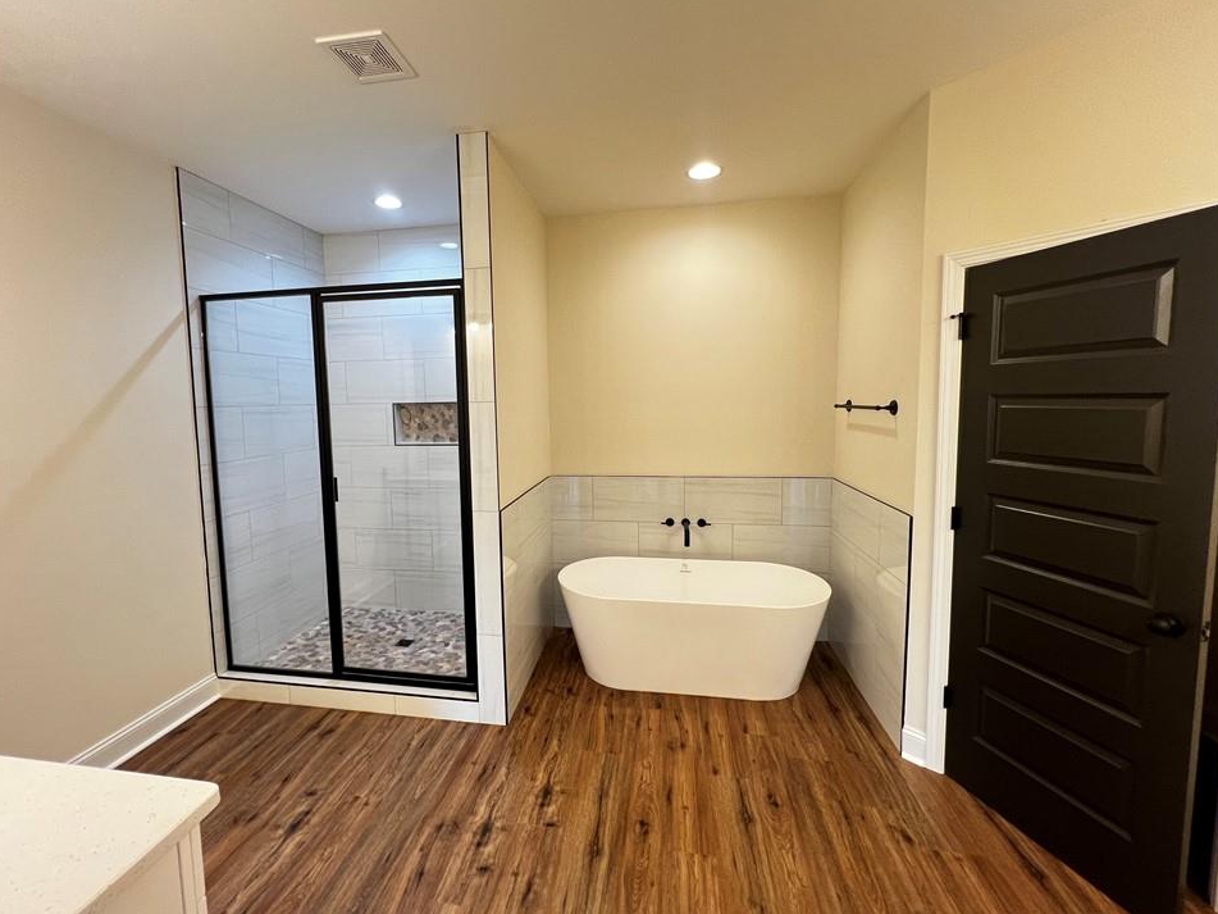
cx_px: 578
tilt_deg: -5.3
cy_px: 444
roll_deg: +1.1
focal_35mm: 14
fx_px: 493
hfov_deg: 102.0
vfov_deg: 85.6
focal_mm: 1.57
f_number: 1.8
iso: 160
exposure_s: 1/60
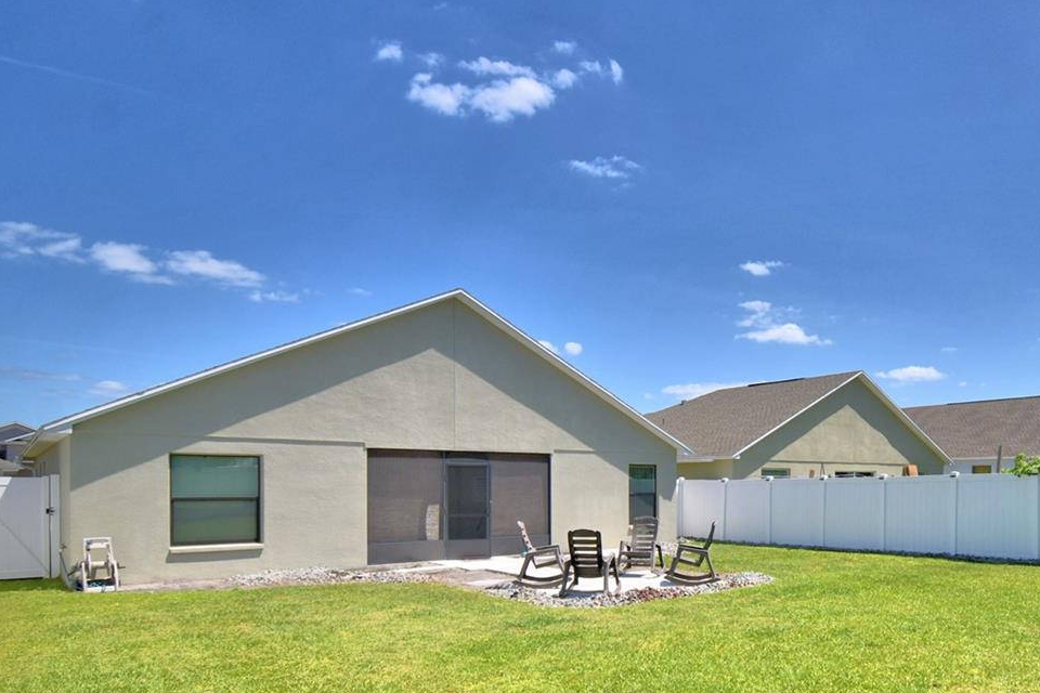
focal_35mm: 25
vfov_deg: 50.0
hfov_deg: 67.7
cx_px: 758
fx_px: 722
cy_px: 486
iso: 100
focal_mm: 10
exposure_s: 1/1600
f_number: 4.5
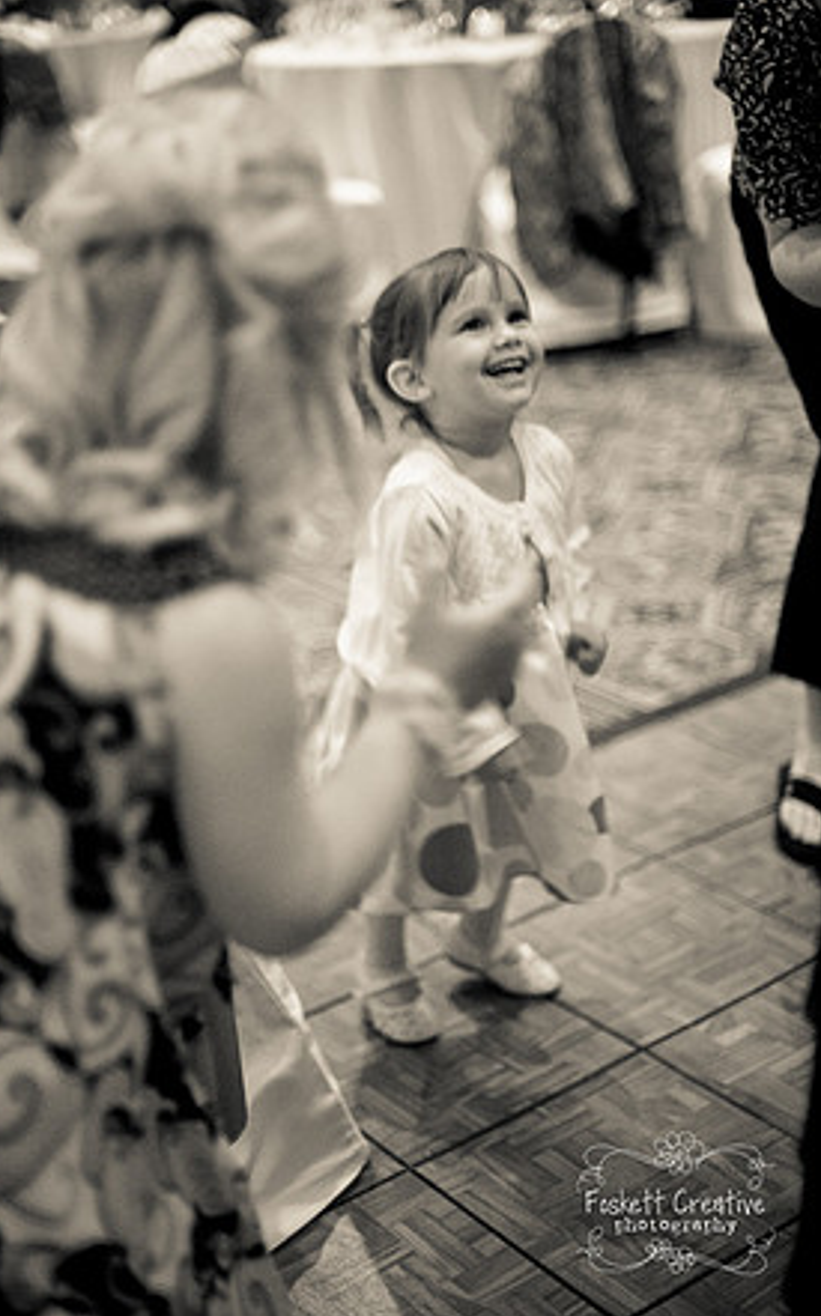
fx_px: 1865
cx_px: 378
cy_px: 657
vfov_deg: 38.9
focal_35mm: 52
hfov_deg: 24.8
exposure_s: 1/80
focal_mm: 50
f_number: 1.4
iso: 4000
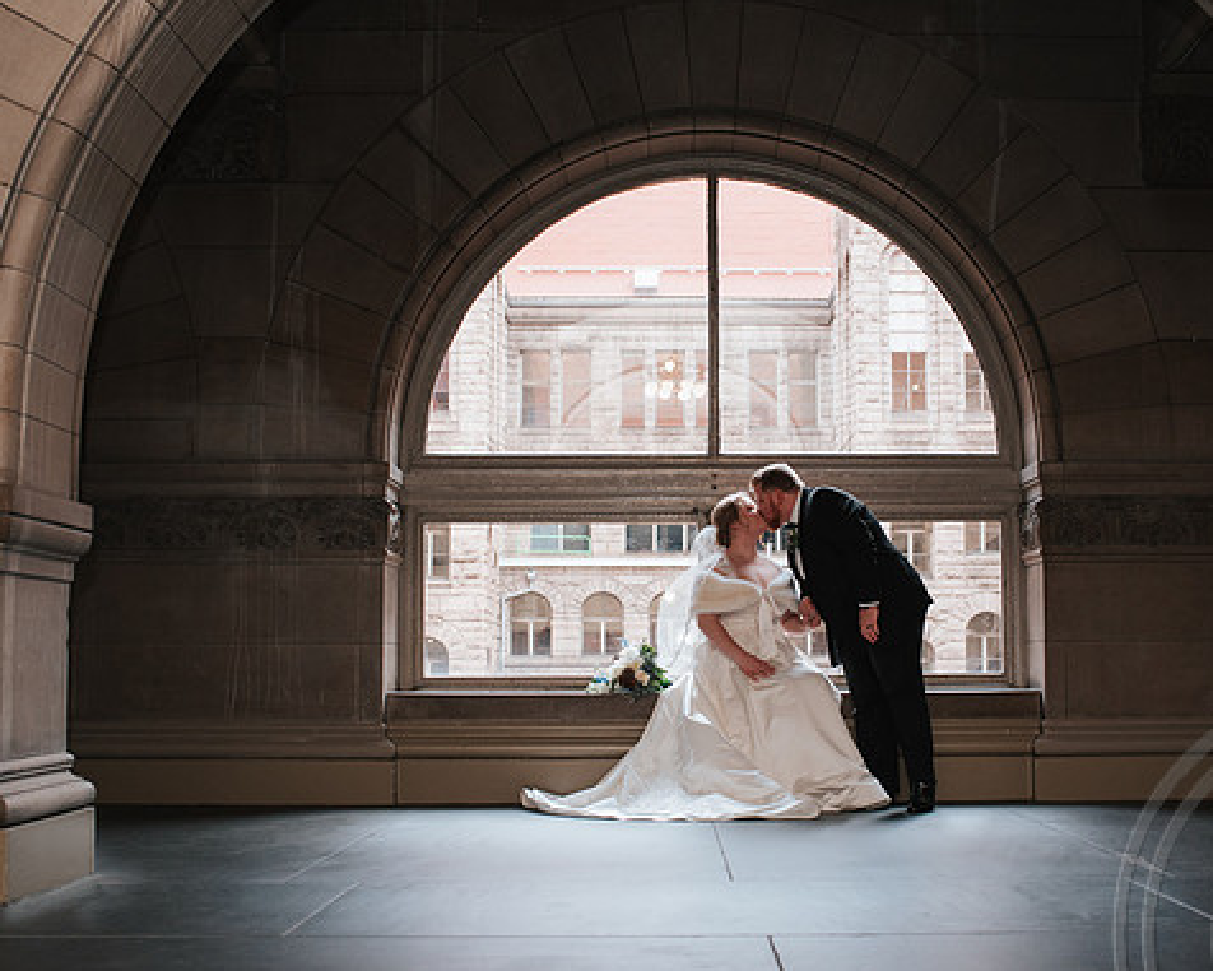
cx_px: 708
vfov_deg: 32.7
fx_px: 1652
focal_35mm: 46
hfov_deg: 40.2
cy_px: 553
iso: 800
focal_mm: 35
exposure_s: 1/200
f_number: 3.5
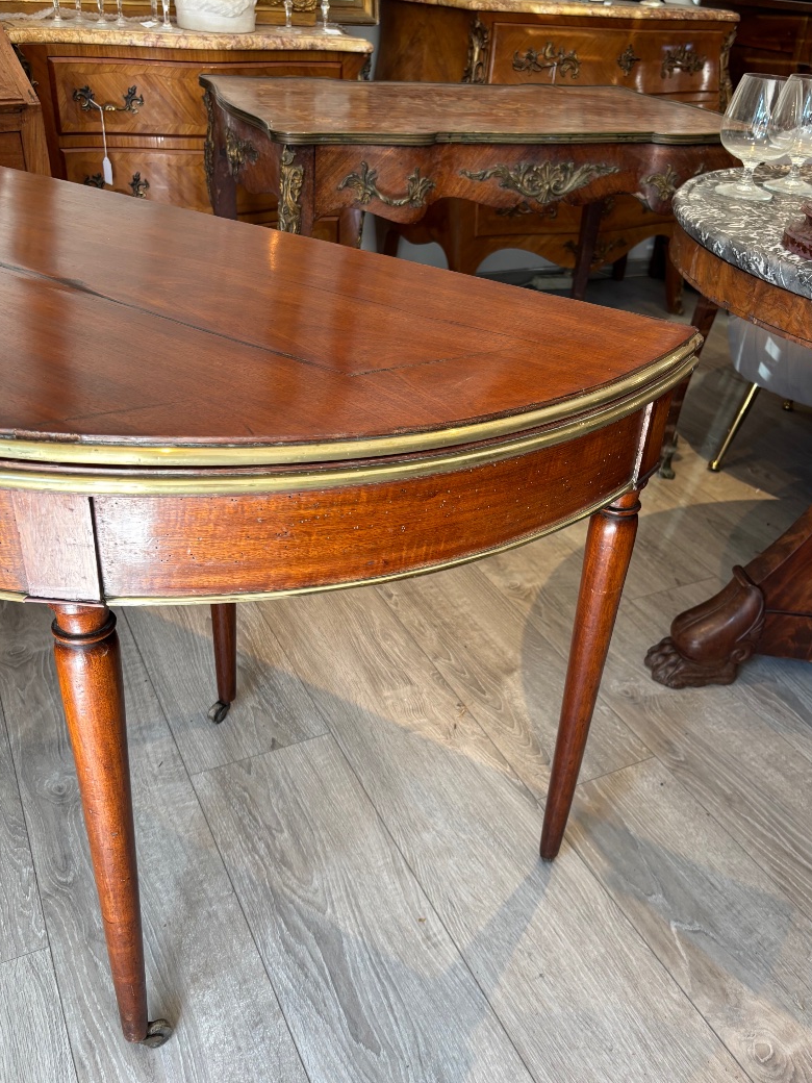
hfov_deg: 46.8
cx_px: 428
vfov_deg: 60.0
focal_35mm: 30
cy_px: 525
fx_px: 938
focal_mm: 5.96
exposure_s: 1/50
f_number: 1.6
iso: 100
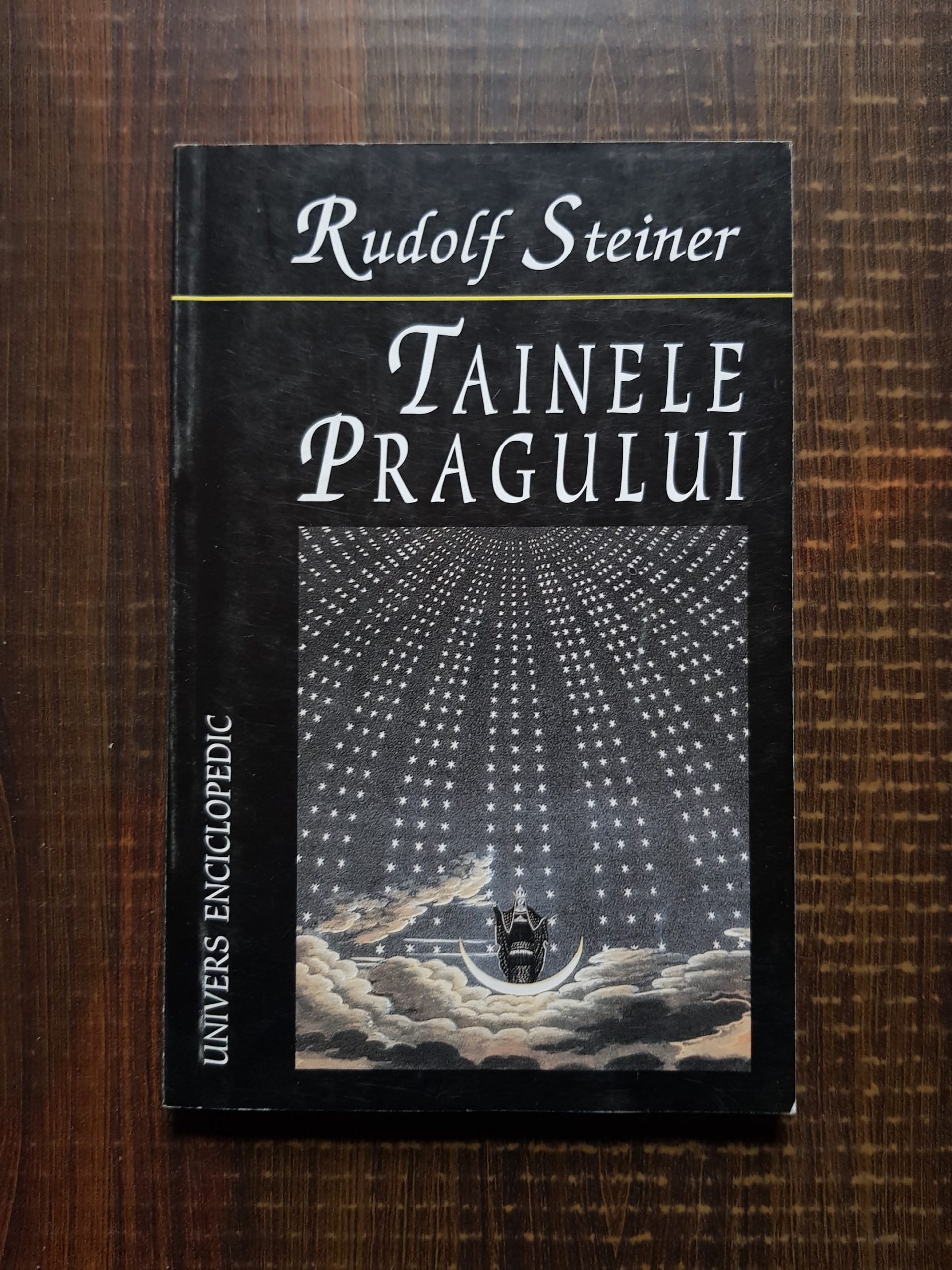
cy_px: 635
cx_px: 476
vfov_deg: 67.3
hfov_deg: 53.1
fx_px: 953
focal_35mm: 26
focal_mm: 4.3
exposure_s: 1/11
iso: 200
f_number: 1.7
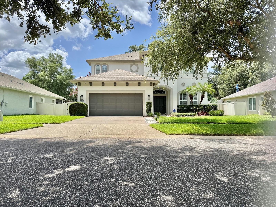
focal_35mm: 24
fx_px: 191
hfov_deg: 71.6
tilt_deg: +2.6
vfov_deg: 56.8
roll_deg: +0.5
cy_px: 104
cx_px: 138
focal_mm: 6.76
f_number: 1.78
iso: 80
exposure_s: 1/4608
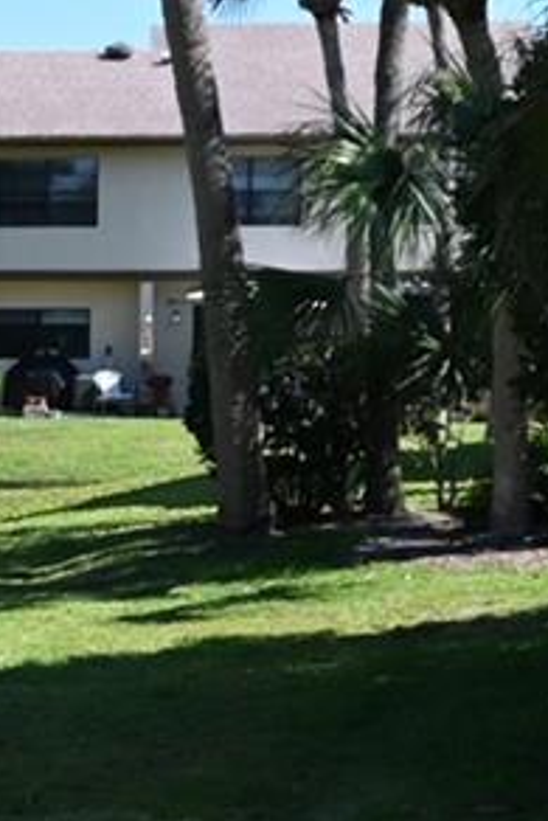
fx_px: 3375
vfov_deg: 13.8
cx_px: -337
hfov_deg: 9.0
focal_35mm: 148
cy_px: 642
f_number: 6.3
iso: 100
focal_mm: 18
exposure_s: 1/320
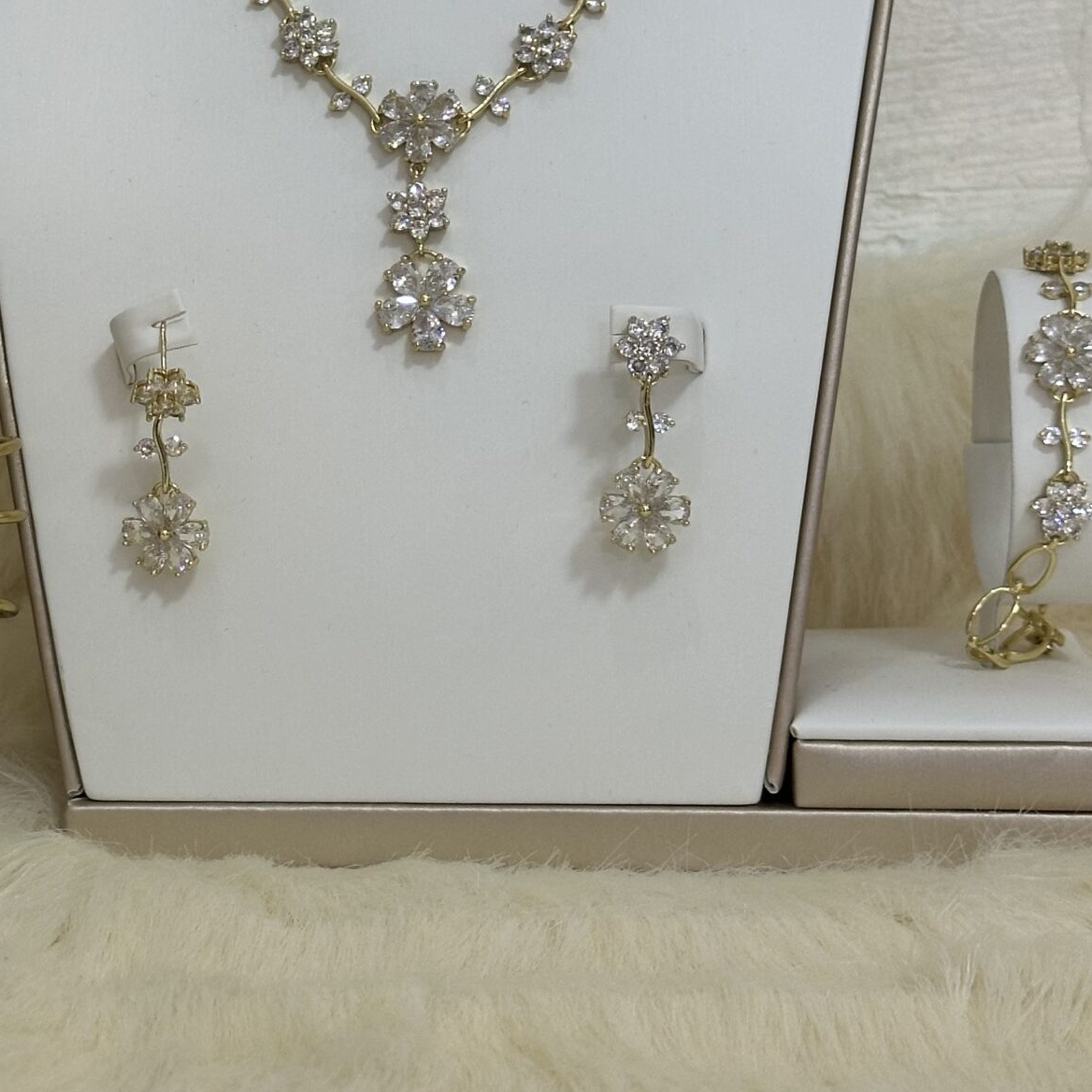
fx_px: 3319
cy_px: 343
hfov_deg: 18.6
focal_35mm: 93
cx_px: 317
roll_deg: -0.6
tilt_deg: -4.7
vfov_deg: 18.6
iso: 80
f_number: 1.78
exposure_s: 1/78
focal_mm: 6.86
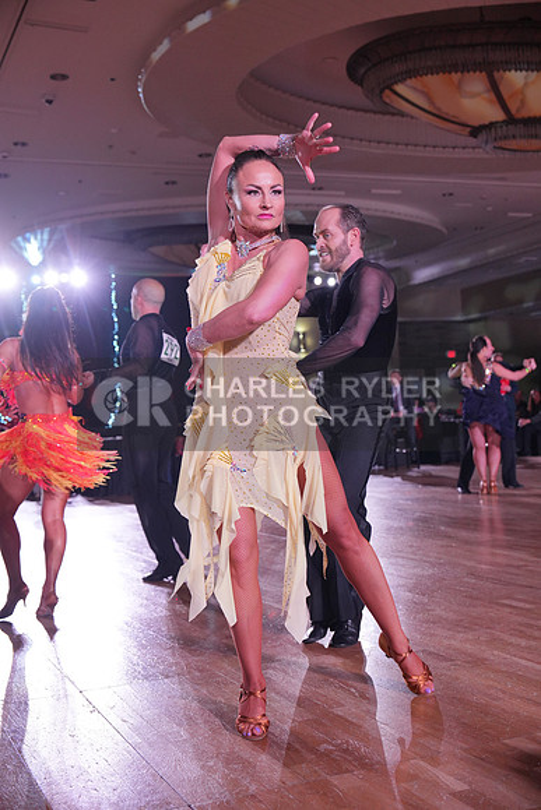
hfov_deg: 30.5
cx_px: 270
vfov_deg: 44.5
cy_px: 405
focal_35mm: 44
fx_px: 991
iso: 2000
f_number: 4
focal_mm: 44
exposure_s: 1/500
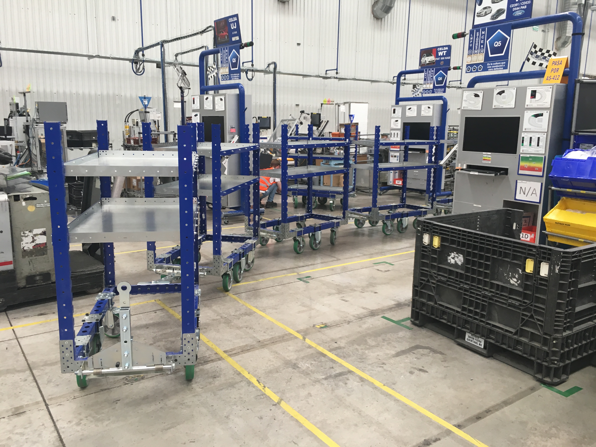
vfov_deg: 48.2
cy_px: 224
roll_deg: -1.2
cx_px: 298
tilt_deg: -9.8
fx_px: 499
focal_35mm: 29
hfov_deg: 61.7
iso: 50
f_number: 2.2
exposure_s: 1/30
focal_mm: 4.15
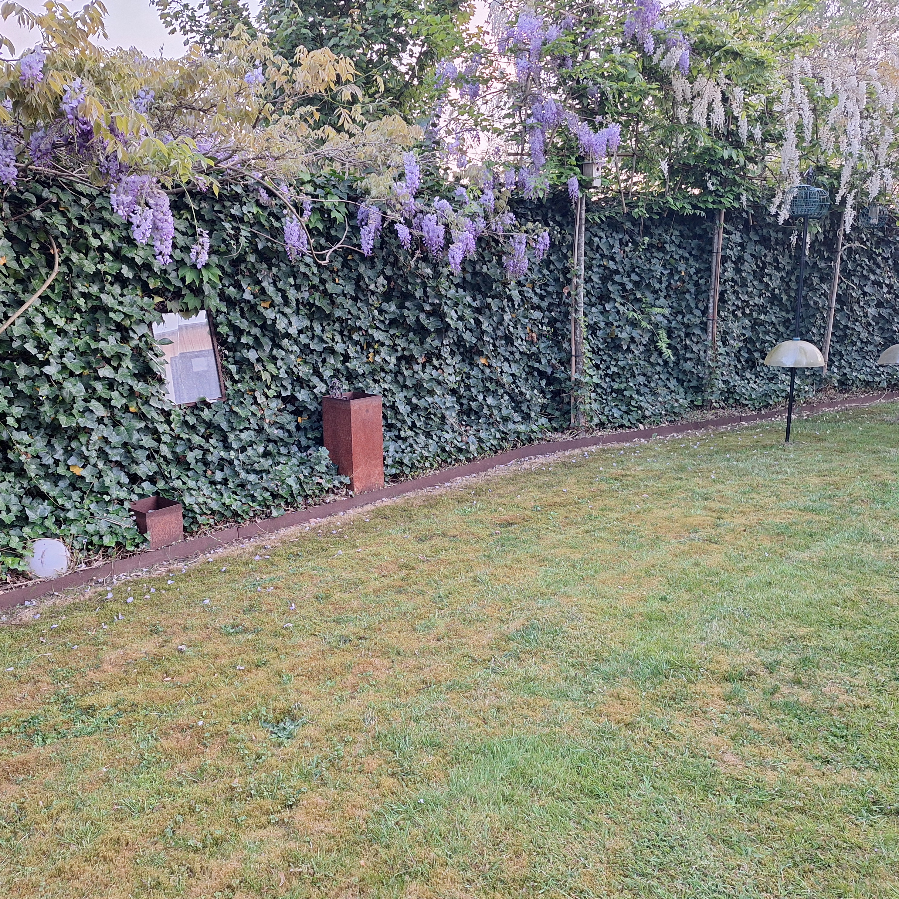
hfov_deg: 57.0
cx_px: 376
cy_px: 454
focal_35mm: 28
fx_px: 823
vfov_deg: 57.3
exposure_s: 1/33
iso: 200
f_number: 1.8
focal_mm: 5.54
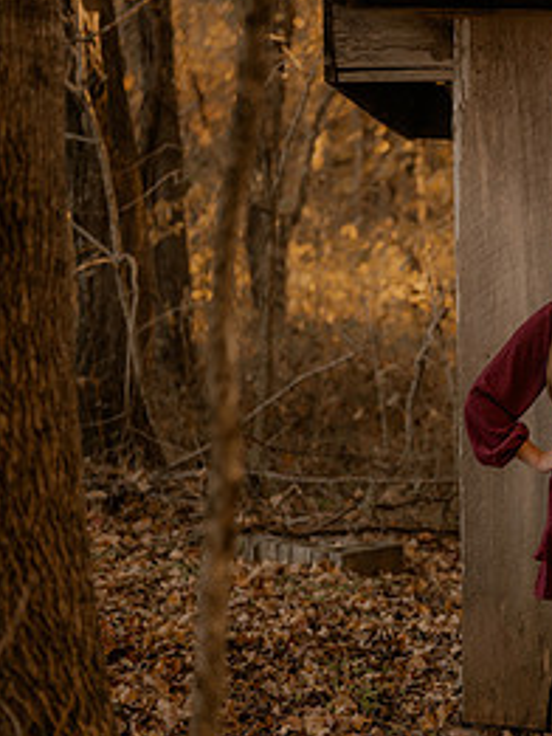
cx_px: 555
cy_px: 478
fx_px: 2379
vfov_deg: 17.5
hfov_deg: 13.1
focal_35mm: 112
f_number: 1.8
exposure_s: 1/400
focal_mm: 50
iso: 250
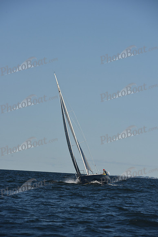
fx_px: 1086
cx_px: 79
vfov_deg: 12.4
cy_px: 118
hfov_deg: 8.3
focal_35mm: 165
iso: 250
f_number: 7.1
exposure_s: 1/800
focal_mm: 165
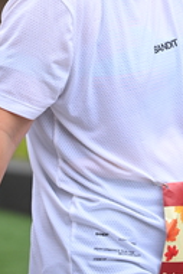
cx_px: 107
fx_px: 2184
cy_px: -107
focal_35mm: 287
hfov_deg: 4.8
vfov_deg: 7.1
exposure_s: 1/2000
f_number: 2.8
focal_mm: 99
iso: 640
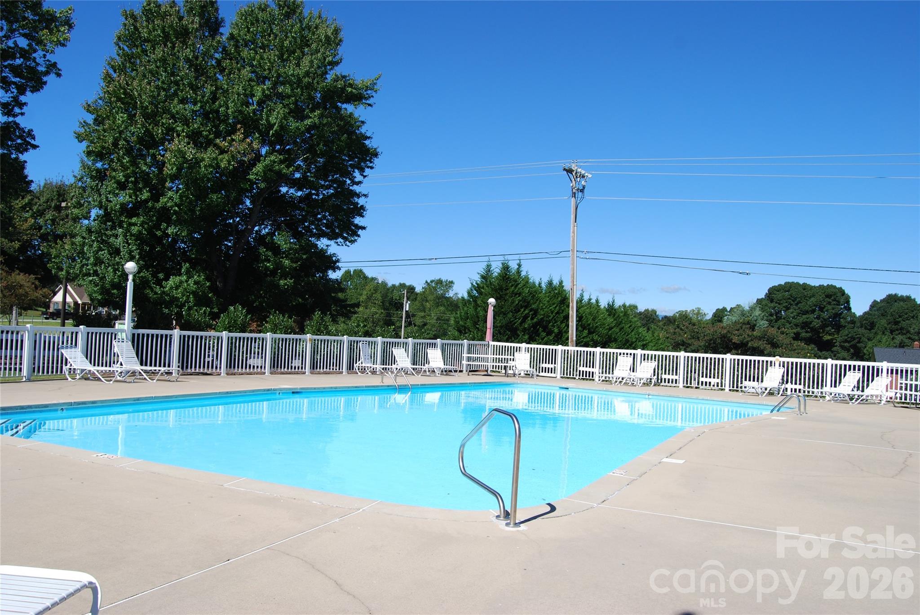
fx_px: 729
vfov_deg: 45.8
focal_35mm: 28
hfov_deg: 64.5
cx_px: 460
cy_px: 308
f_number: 8
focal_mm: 19
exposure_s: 1/250
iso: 100
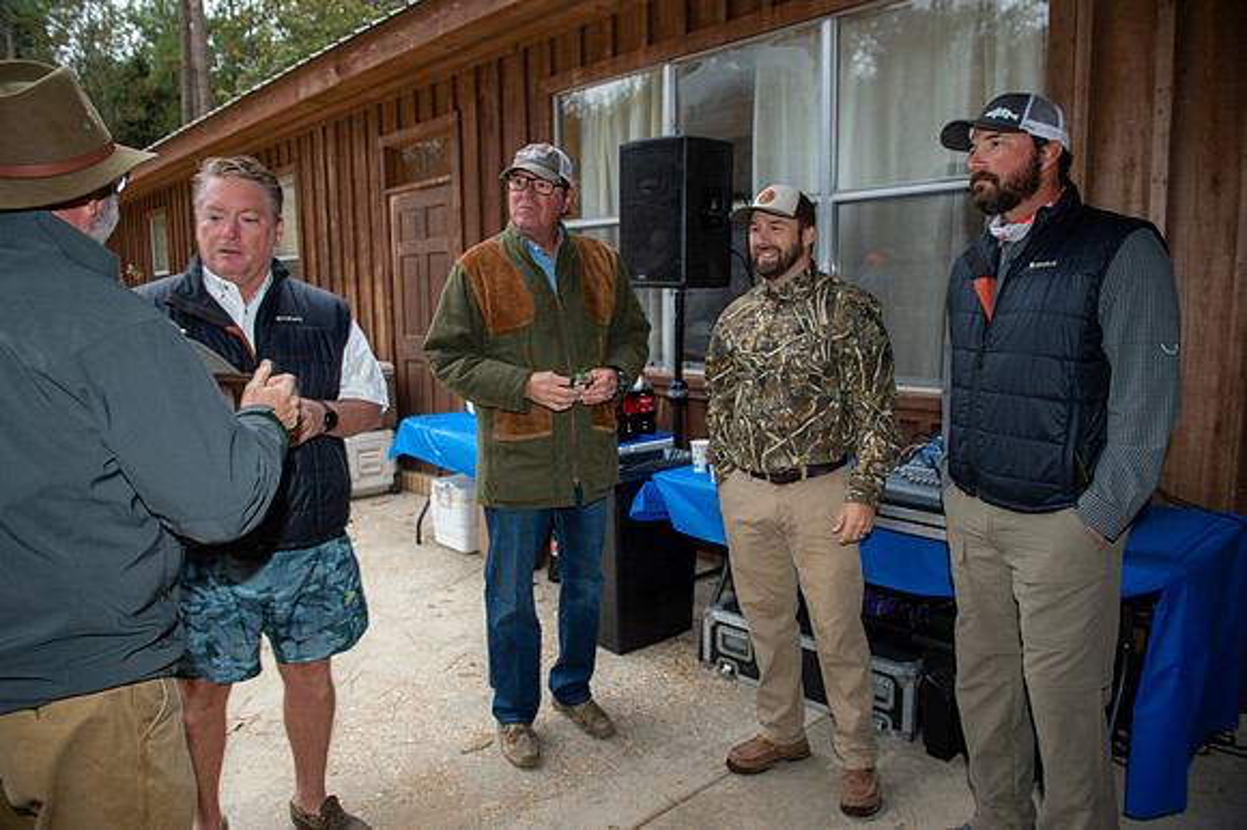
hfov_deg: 73.8
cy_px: 415
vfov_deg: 53.1
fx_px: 831
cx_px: 624
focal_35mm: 24
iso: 400
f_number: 5
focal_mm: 24
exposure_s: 1/60
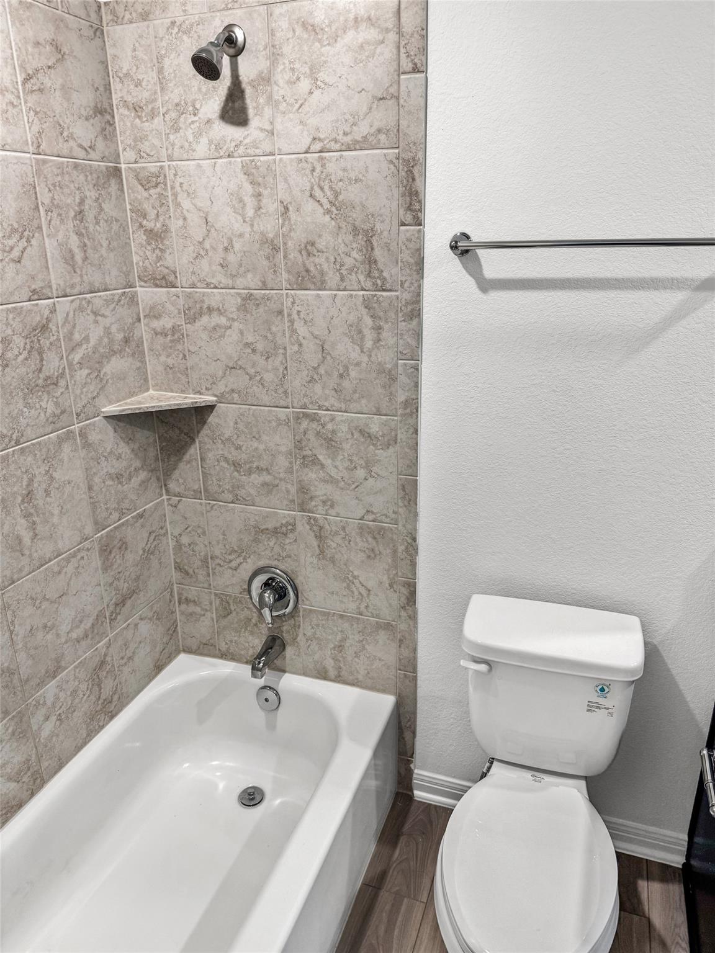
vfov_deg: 71.6
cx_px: 358
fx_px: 661
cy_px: 476
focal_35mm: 24
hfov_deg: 56.8
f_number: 1.8
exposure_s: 1/120
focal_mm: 6.8
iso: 160
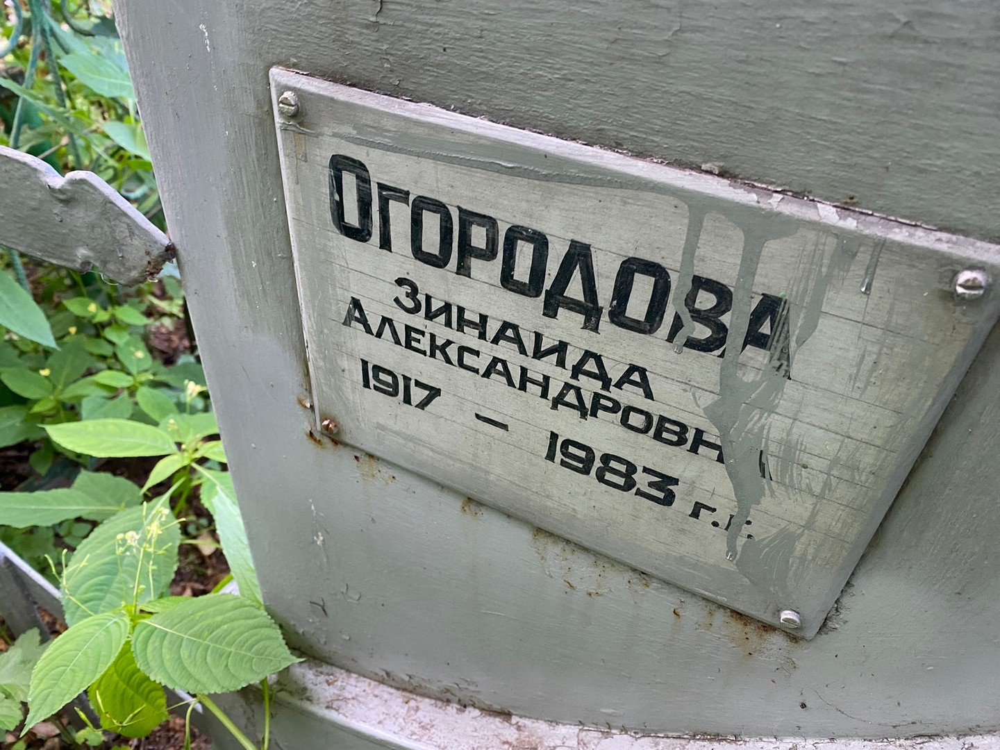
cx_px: 500
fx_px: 751
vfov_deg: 53.1
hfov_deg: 67.3
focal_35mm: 26
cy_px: 375
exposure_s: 1/60
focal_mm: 4.25
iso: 200
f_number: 1.8
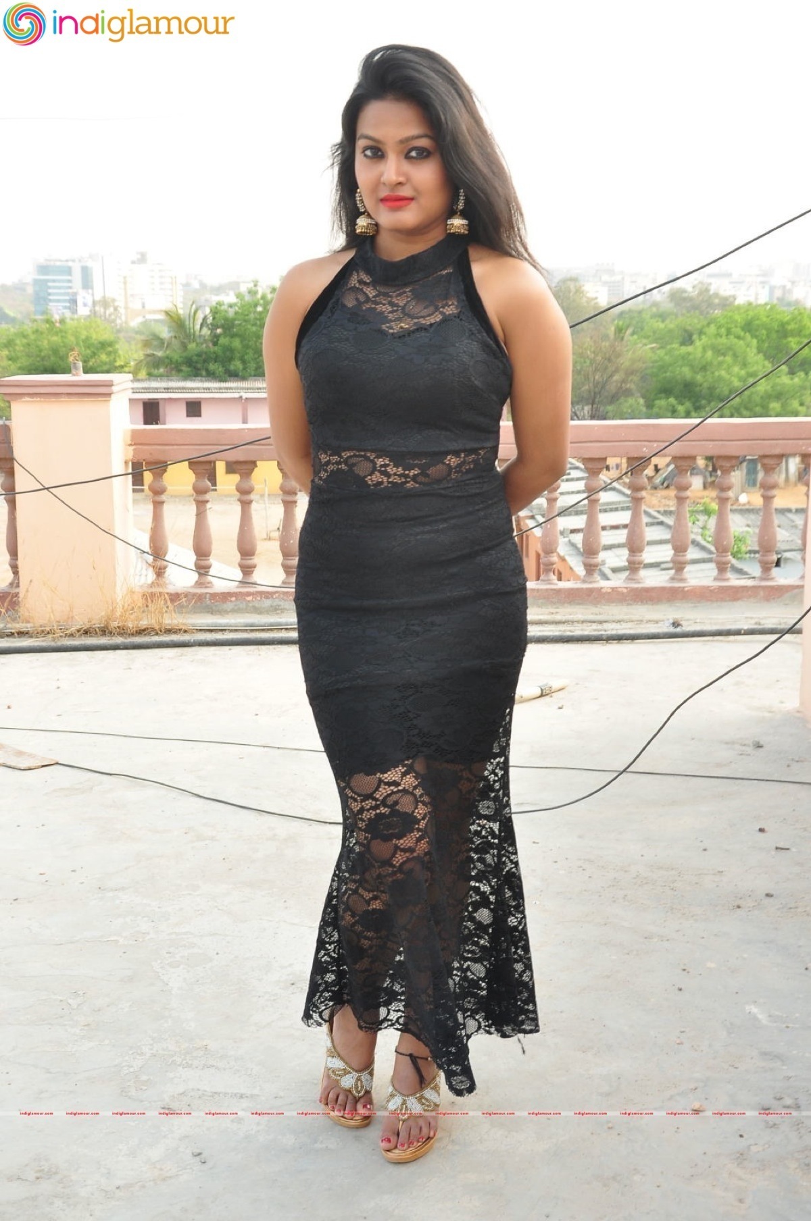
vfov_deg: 43.7
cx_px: 406
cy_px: 610
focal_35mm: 45
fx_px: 1525
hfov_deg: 29.8
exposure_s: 1/125
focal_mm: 30
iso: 400
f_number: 7.1
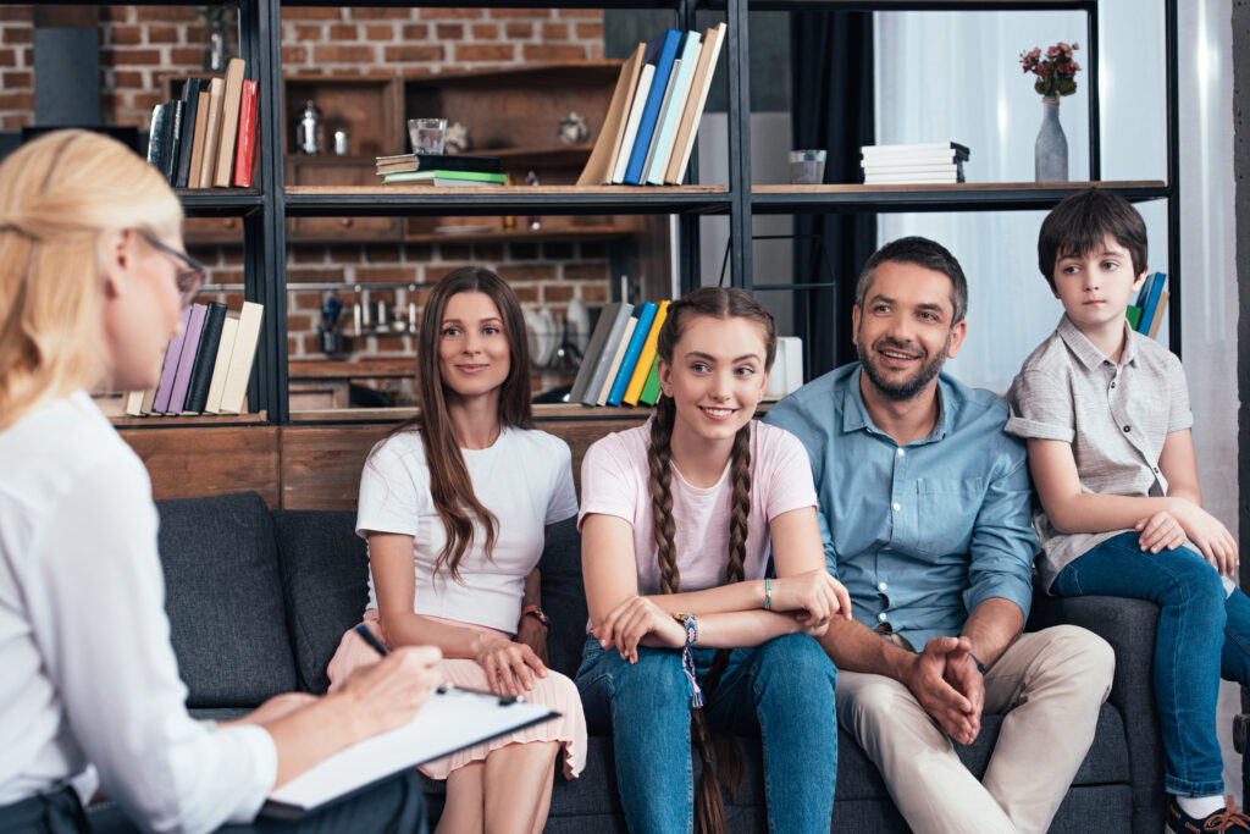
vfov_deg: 15.9
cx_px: 625
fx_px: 2986
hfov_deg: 23.6
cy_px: 417
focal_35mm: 86
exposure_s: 1/160
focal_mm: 86
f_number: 5
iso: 125
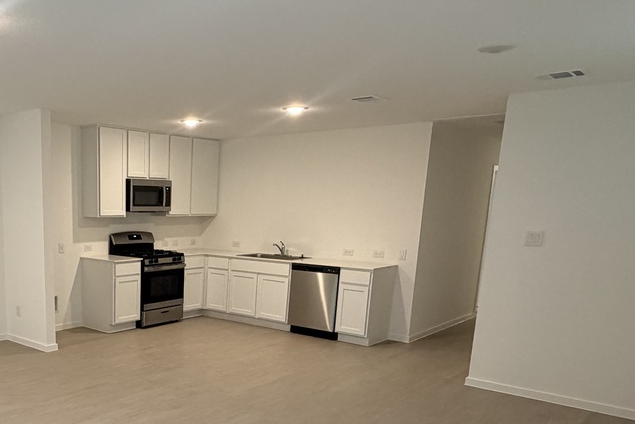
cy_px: 325
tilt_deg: -12.2
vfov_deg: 38.8
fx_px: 582
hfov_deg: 53.6
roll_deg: -0.1
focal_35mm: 33
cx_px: 132
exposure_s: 1/120
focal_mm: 2.22
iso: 320
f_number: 2.2
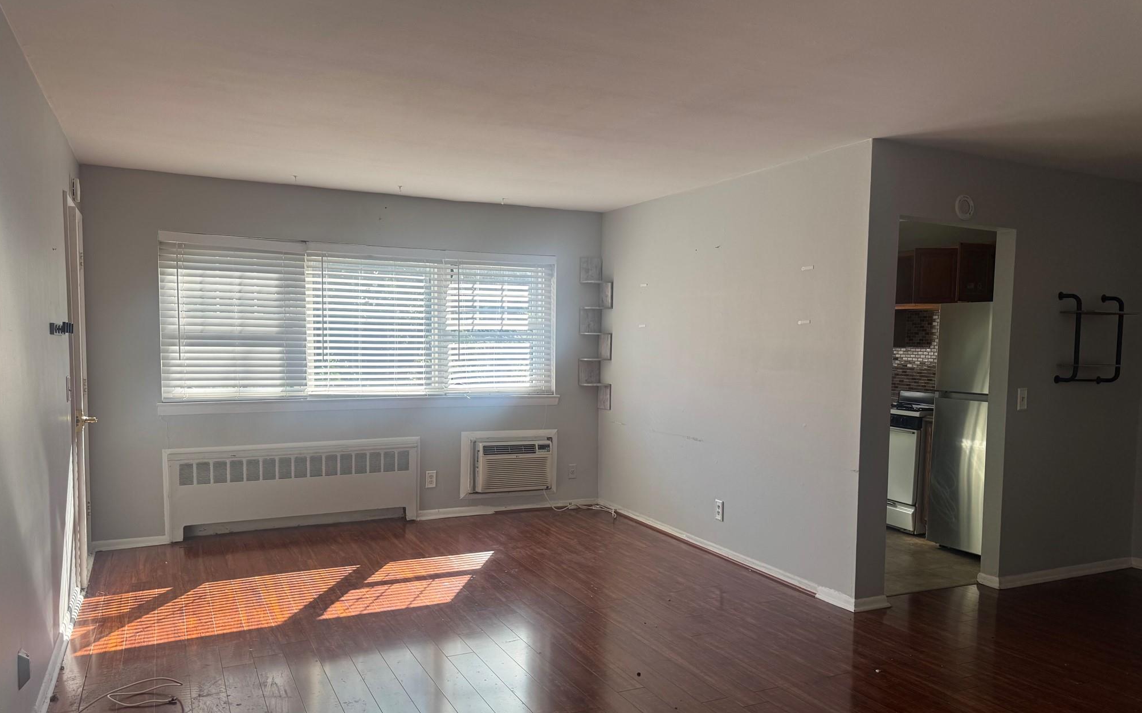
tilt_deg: -4.8
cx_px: 568
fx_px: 809
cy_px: 404
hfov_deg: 70.4
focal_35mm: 26
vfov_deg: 47.5
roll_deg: -0.4
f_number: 1.78
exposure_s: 1/404
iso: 80
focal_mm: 6.76
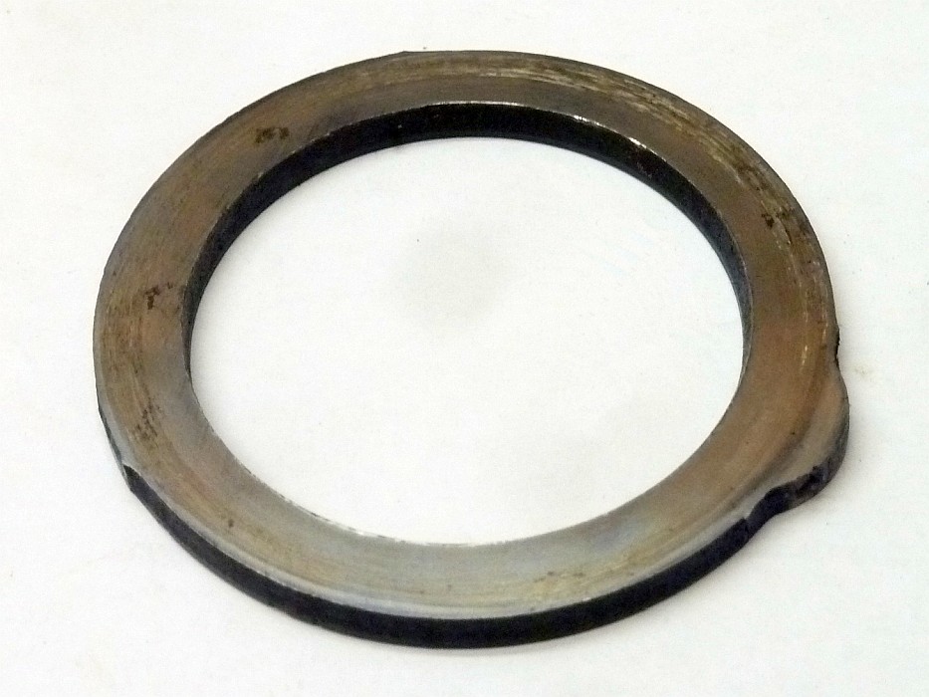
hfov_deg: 36.8
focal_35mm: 52
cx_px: 464
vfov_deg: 28.0
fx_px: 1396
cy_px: 348
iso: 400
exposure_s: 1/40
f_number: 3.8
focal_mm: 8.5
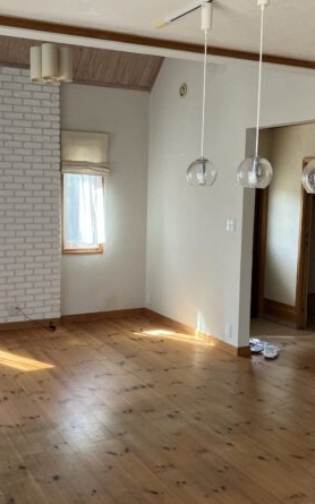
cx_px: 128
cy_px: 253
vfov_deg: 49.3
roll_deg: -0.7
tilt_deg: -6.3
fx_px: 550
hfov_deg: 31.9
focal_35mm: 40
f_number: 1.8
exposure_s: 1/106
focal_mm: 3.99
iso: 80
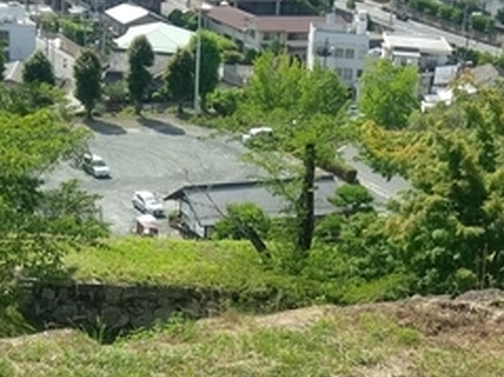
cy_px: 413
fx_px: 1266
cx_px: 302
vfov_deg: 16.5
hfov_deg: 22.5
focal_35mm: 87
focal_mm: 4.58
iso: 100
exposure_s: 1/1455
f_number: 1.8
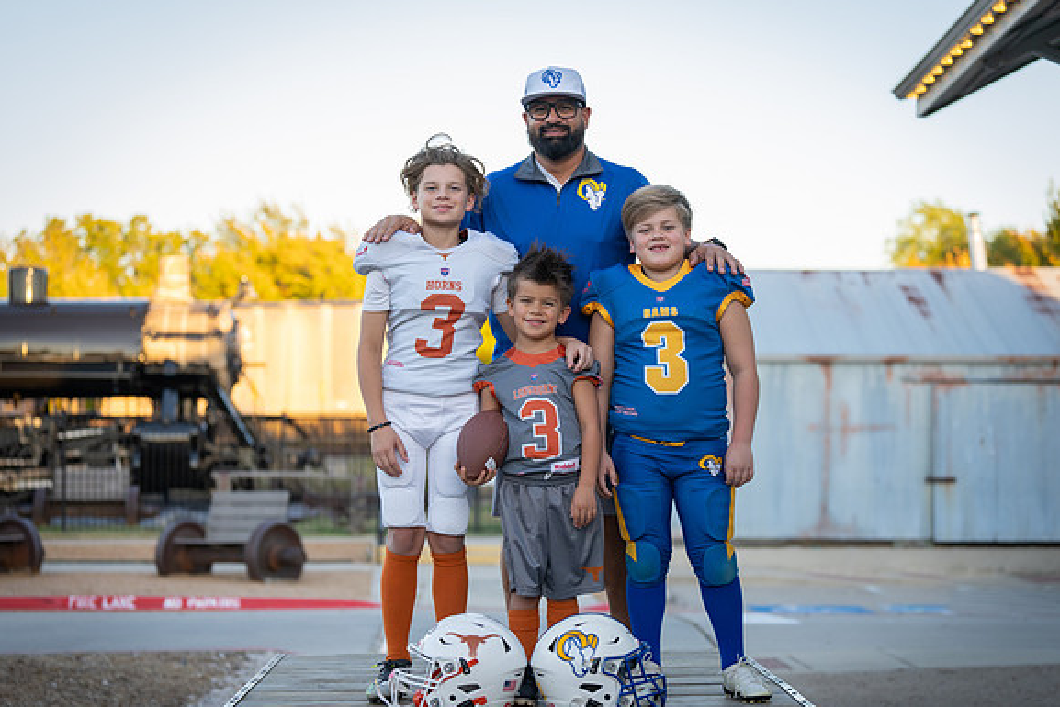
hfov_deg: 25.4
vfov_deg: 17.1
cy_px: 392
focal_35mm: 80
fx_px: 2356
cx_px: 547
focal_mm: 70
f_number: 2.8
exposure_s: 1/320
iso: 250
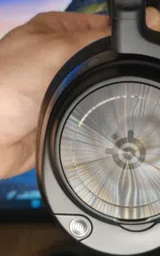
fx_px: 607
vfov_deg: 23.8
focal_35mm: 87
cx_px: 123
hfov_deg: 14.9
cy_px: 97
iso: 150
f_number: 1.8
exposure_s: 1/60
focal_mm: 5.58
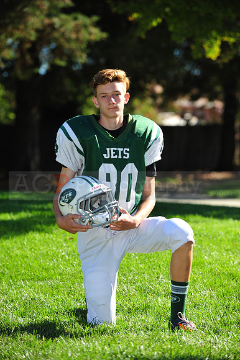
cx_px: 120
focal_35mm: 145
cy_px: 180
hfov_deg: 9.5
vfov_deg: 14.2
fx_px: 1452
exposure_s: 1/1600
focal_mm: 145
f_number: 4.5
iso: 400
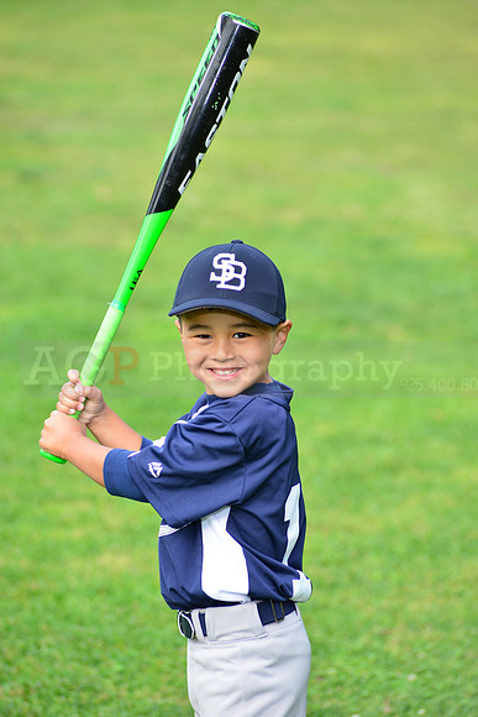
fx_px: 3185
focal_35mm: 160
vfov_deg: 12.8
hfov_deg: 8.6
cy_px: 358
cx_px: 239
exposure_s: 1/200
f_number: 5.6
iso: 320
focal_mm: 160
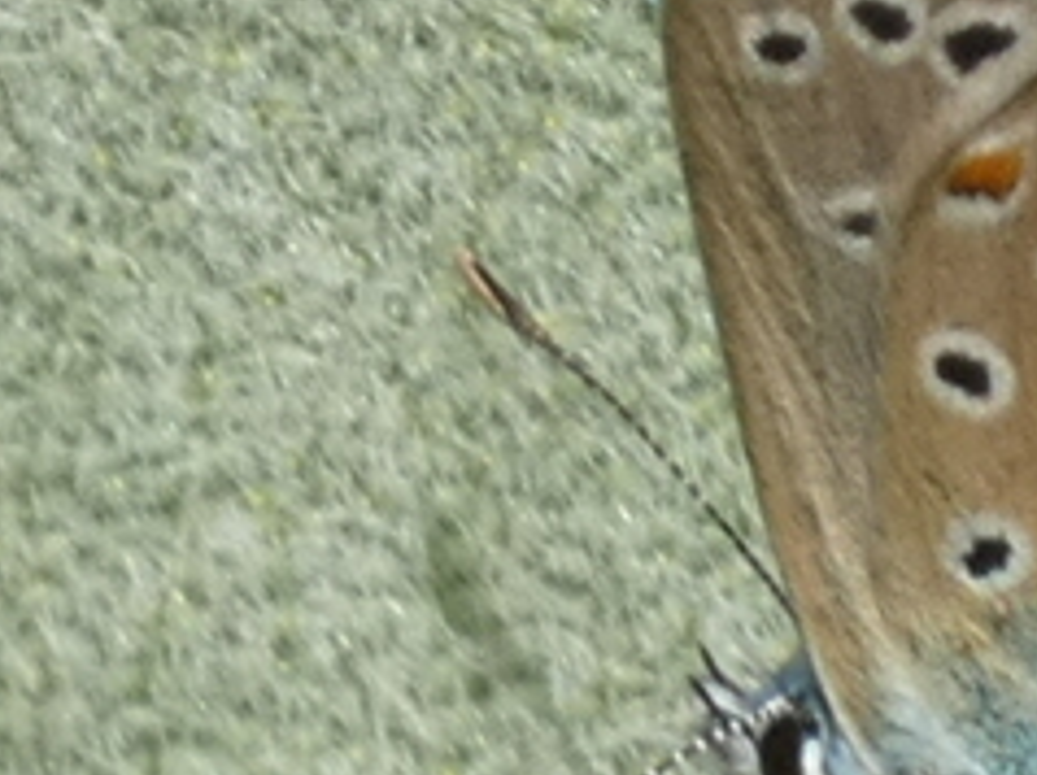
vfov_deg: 1.0
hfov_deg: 1.3
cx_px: 1026
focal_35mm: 1535
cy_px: 479
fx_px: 45938
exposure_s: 1/160
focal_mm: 76.7
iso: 80
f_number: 5.6
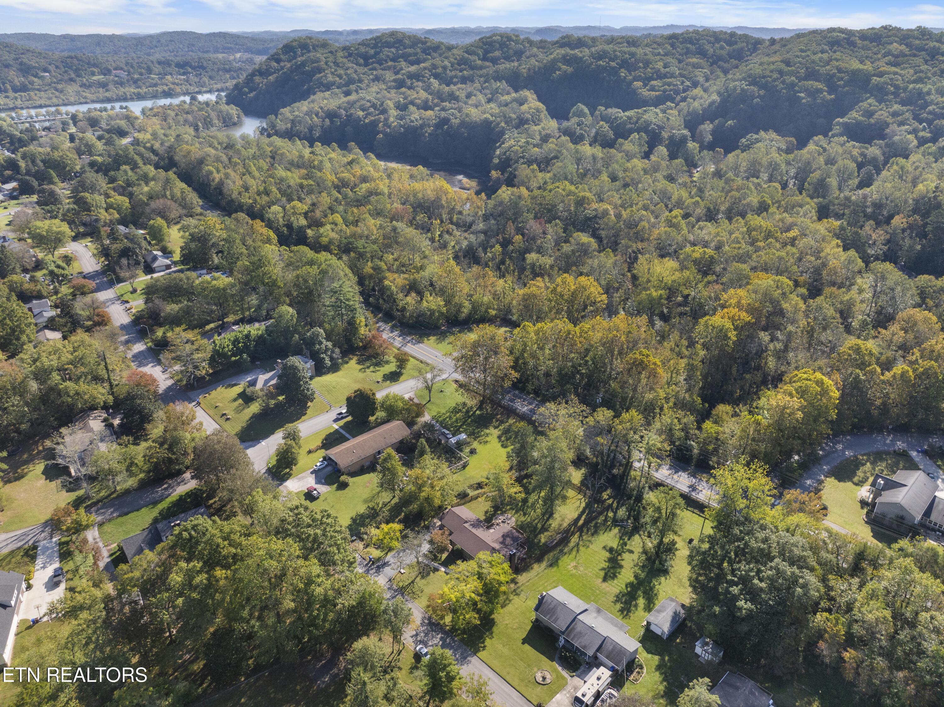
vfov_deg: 56.8
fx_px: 654
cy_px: 354
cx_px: 472
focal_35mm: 24
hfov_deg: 71.6
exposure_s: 1/400
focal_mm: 12.29
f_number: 2.8
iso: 280
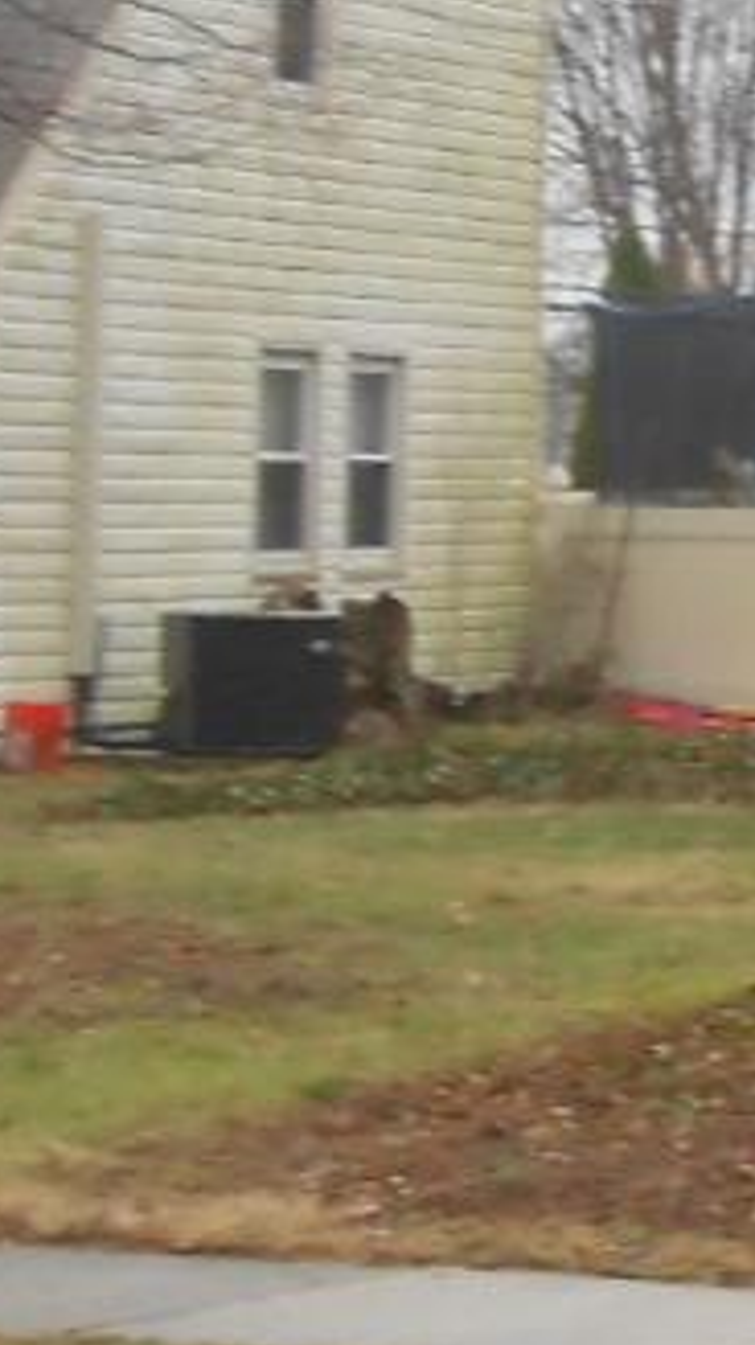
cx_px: 2335
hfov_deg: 6.2
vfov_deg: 12.2
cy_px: 492
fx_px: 6313
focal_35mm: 177
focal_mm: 6.7
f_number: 3.9
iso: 160
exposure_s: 1/30
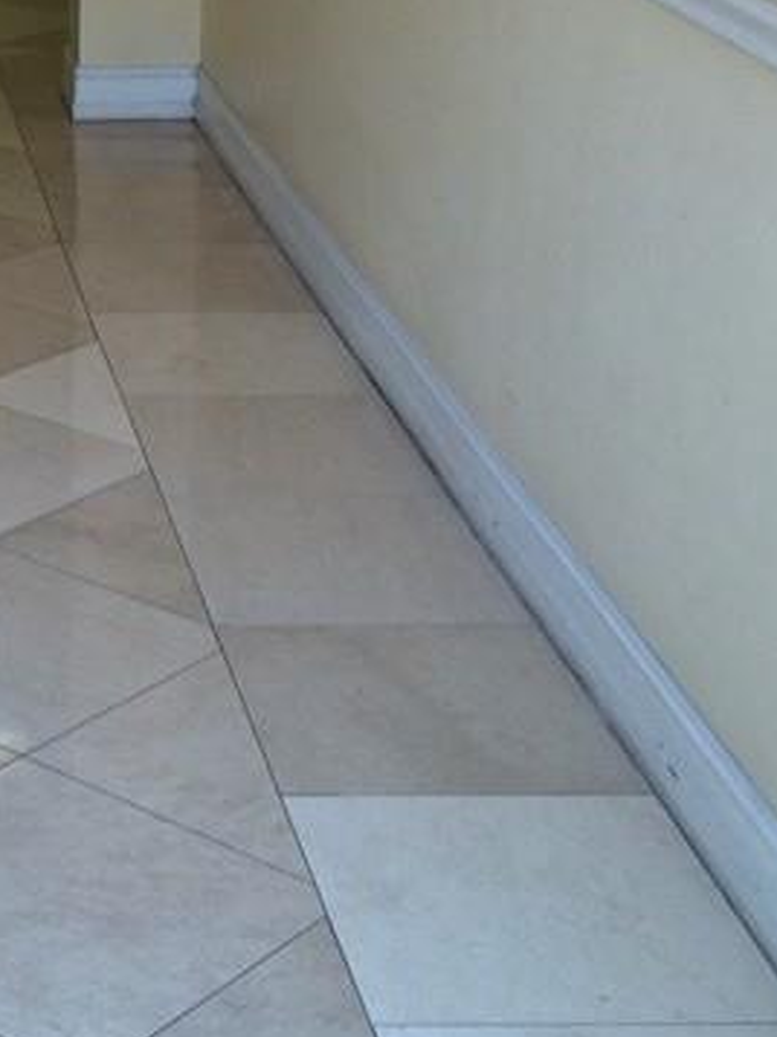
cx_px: -171
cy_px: -104
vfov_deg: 22.3
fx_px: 2487
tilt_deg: -10.3
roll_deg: +1.4
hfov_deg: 16.9
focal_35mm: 83
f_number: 2.2
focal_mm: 4.15
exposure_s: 1/120
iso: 40
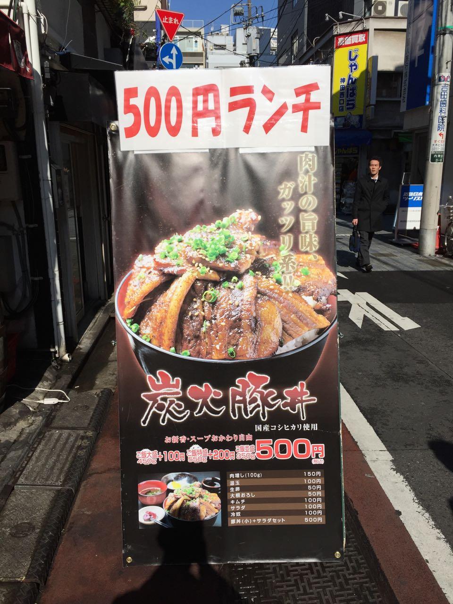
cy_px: 302
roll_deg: -0.2
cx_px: 226
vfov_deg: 61.7
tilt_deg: -13.4
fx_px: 506
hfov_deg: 48.2
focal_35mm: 29
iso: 32
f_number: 2.2
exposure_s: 1/4405
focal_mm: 4.15
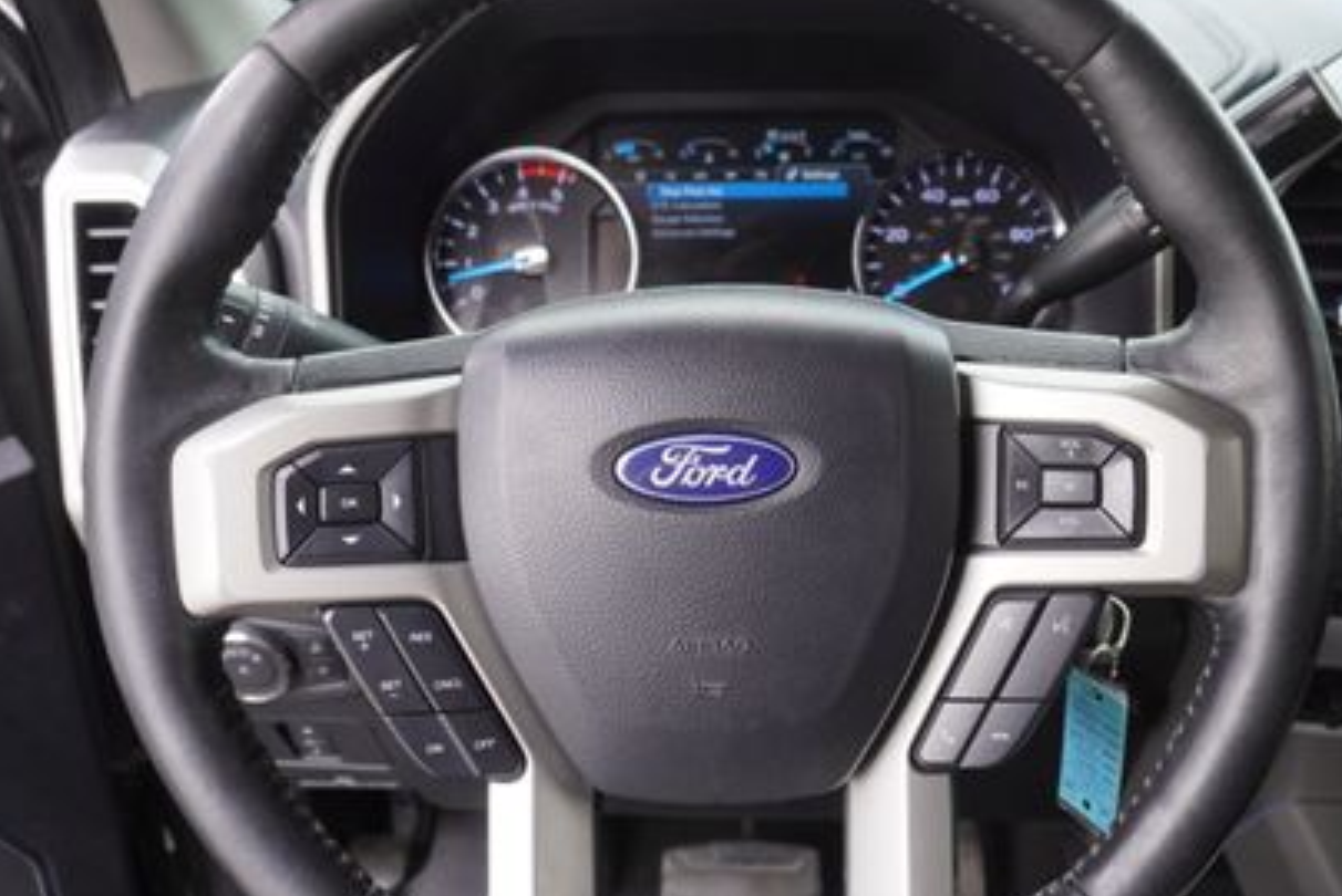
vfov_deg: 35.1
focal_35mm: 38
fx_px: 1418
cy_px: 461
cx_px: 767
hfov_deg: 50.5
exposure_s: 1/60
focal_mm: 16
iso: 160
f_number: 4
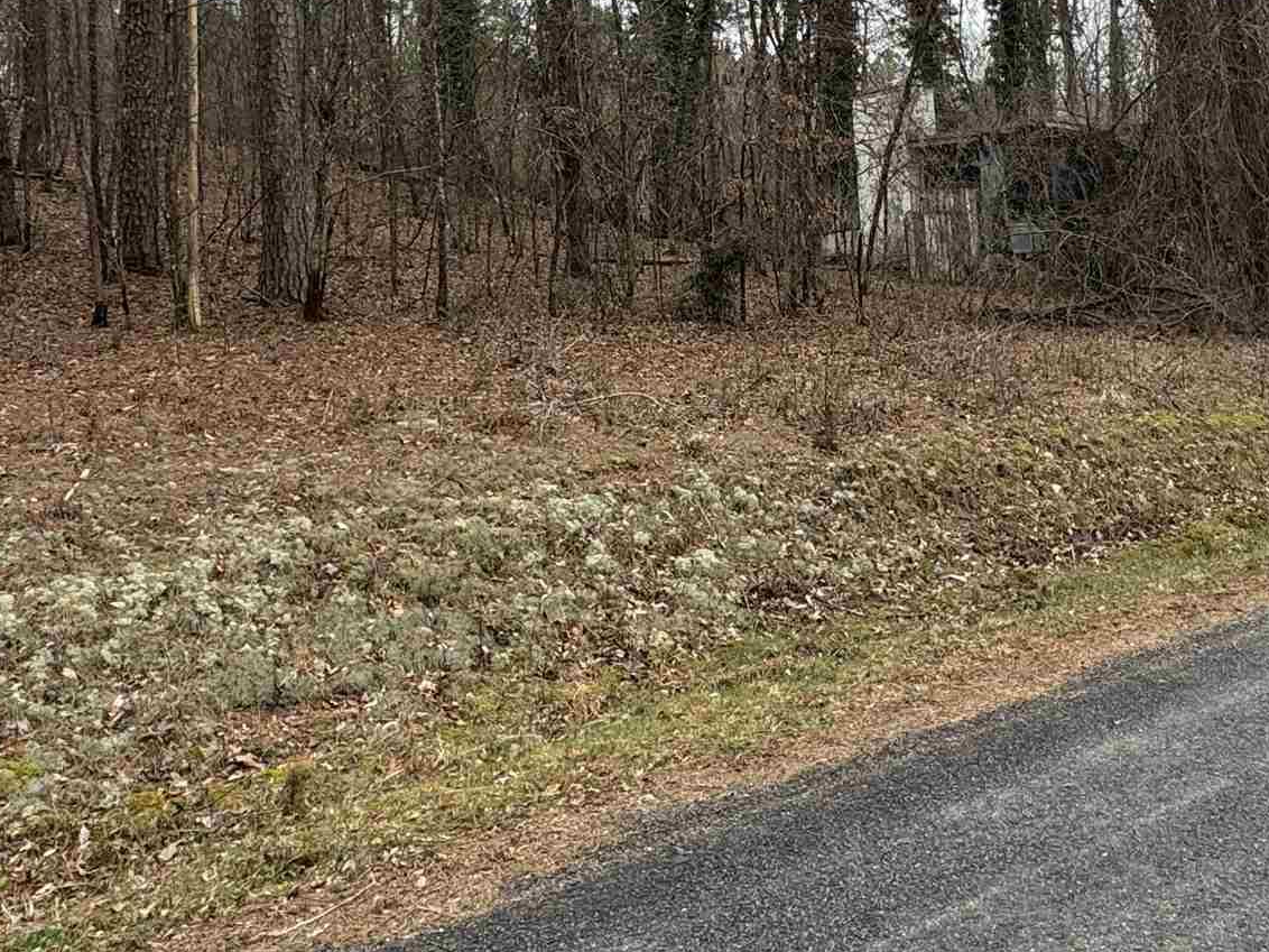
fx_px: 1393
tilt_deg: +2.4
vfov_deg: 36.8
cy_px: 235
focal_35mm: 38
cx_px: 744
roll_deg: +3.3
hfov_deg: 48.8
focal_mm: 2.22
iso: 40
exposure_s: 1/498
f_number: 2.2
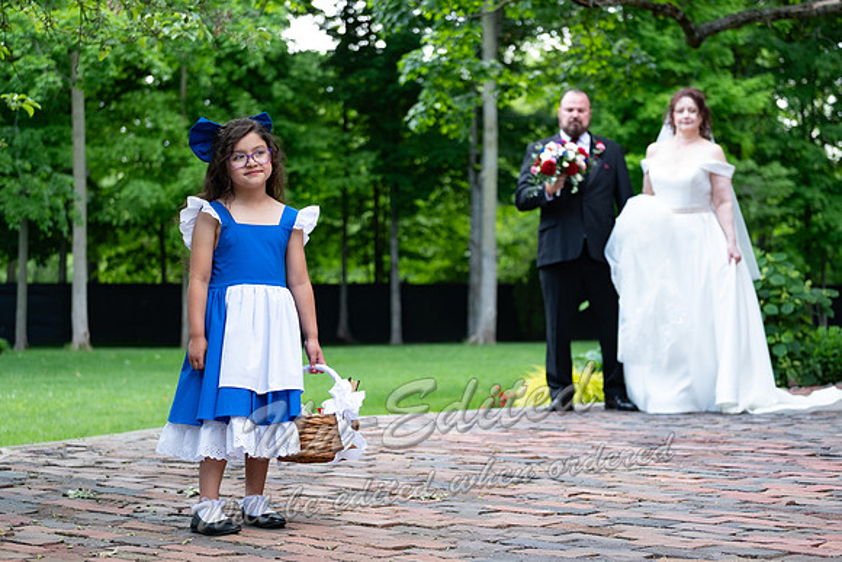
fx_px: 1754
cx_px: 421
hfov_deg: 27.0
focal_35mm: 75
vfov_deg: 18.2
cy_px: 281
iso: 250
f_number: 2.8
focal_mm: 50
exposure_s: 1/200
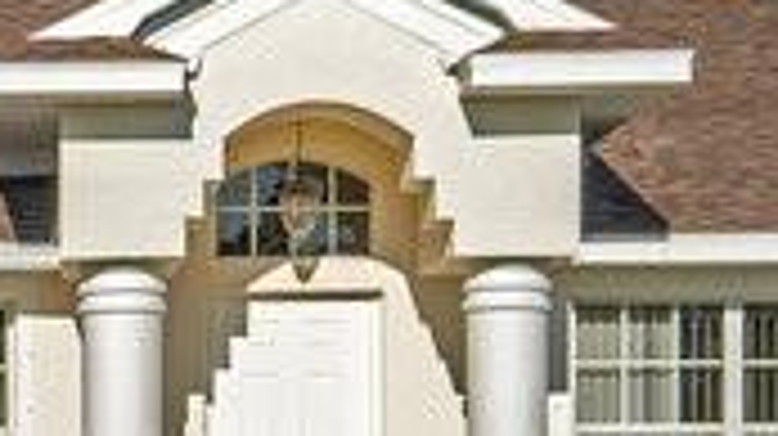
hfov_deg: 23.4
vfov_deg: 14.2
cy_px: 227
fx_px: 1752
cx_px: -99
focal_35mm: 85
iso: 100
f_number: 5
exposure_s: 1/1250
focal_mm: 14
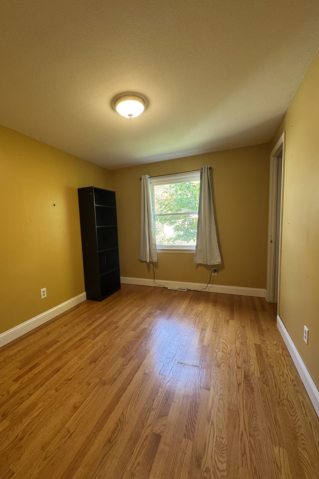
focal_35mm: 15
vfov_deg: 100.4
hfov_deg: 77.0
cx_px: 141
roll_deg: +2.0
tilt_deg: -6.0
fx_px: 199
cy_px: 246
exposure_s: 1/60
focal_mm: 2.22
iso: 160
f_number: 2.2
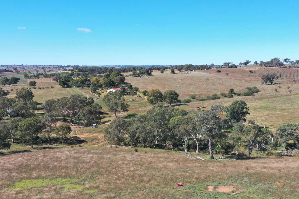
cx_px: 154
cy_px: 106
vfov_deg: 31.9
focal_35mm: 42
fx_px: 349
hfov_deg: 46.4
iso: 100
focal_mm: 10.26
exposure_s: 1/320
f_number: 5
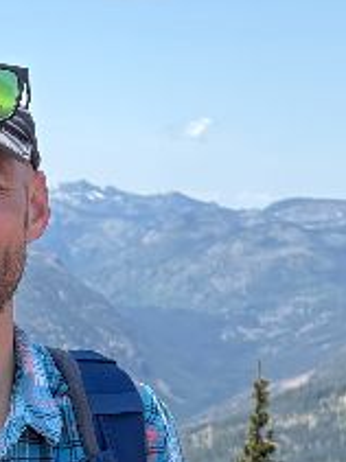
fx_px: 1774
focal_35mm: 133
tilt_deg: -6.4
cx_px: -26
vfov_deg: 14.6
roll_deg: -3.9
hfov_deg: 11.0
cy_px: 440
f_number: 1.6
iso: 50
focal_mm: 5.96
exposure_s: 1/2747
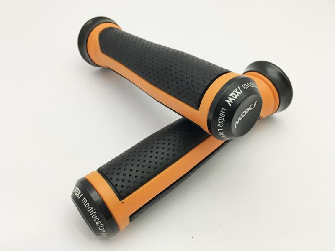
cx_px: 168
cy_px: 126
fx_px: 281
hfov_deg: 61.7
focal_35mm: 29
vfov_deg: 48.2
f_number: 2.2
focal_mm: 4.15
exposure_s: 1/30
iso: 160
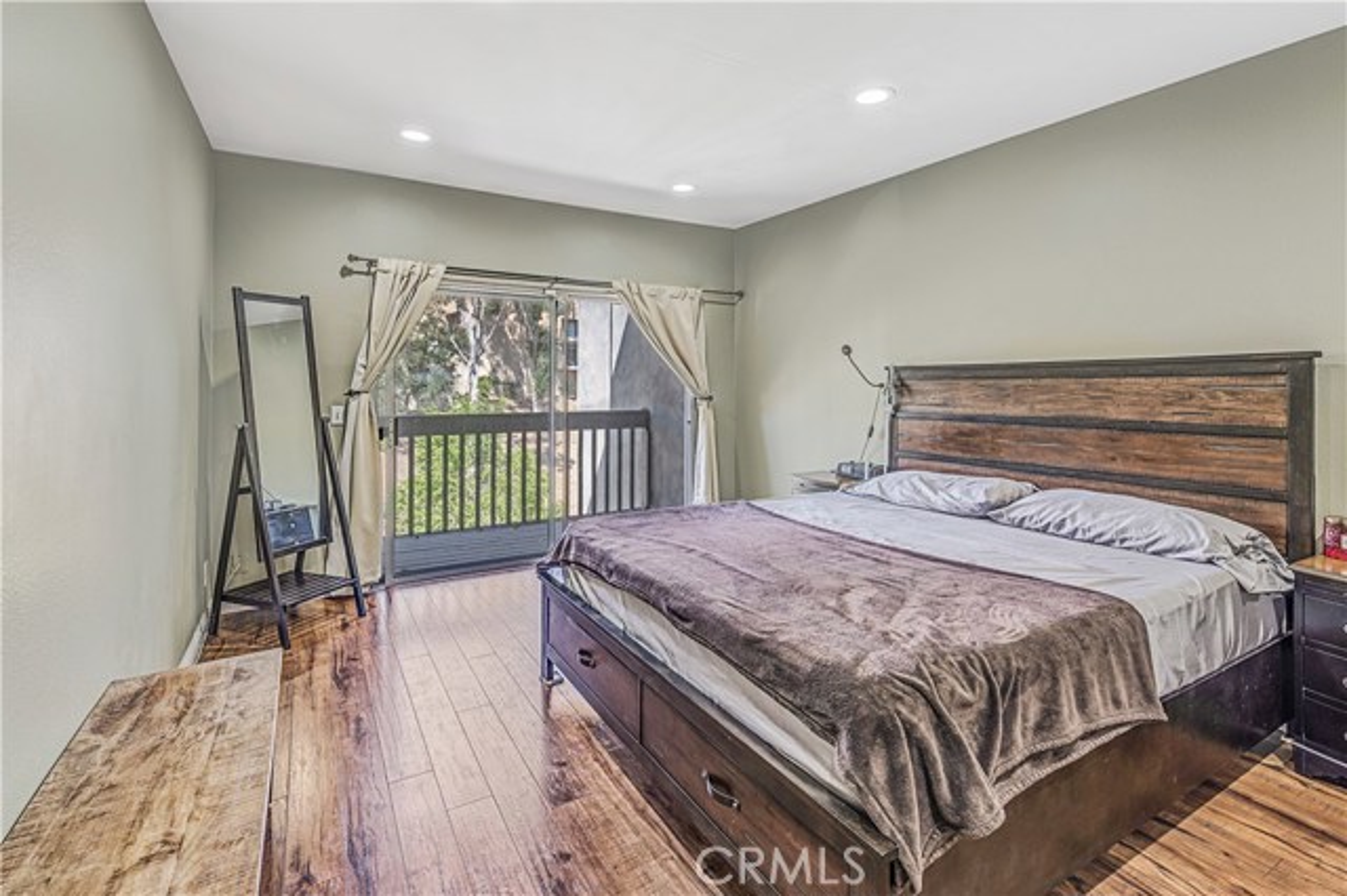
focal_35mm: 15
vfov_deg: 77.3
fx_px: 561
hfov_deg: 100.4
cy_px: 448
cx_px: 674
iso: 100
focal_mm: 15
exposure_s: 1/4
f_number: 8
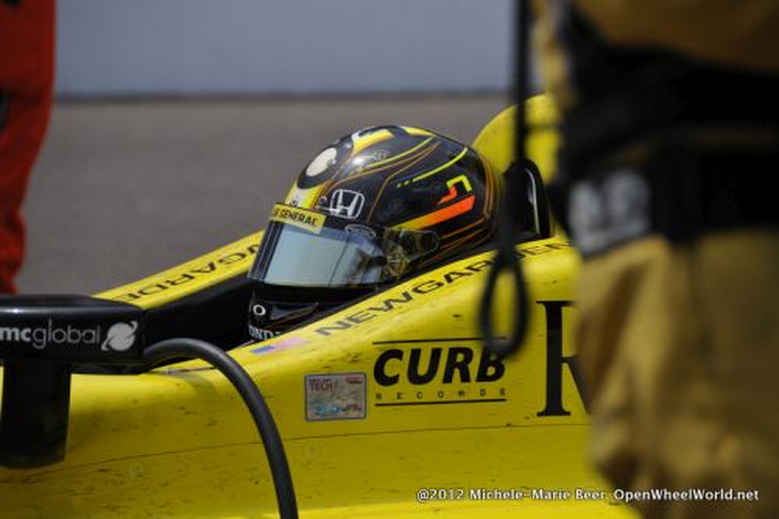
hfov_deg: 6.9
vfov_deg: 4.6
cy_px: 260
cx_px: 390
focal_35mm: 300
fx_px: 6489
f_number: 5.6
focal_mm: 200
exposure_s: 1/2000
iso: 400
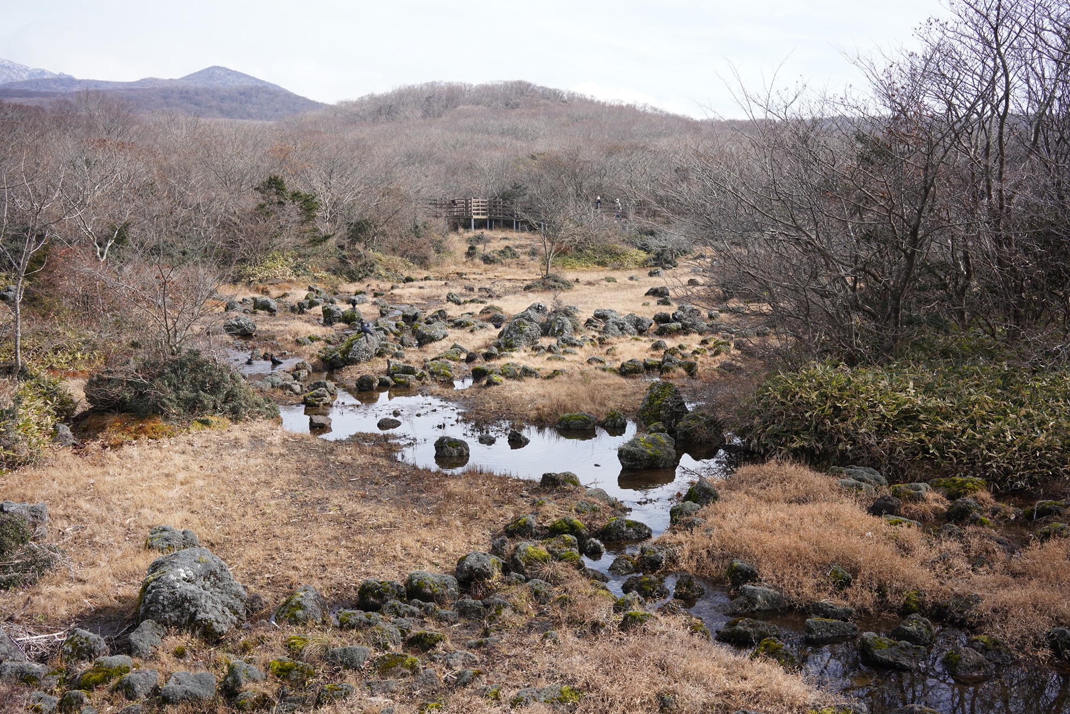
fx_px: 1040
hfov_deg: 54.4
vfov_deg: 37.9
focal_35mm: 35
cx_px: 535
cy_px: 357
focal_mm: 35
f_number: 8
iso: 100
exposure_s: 1/100
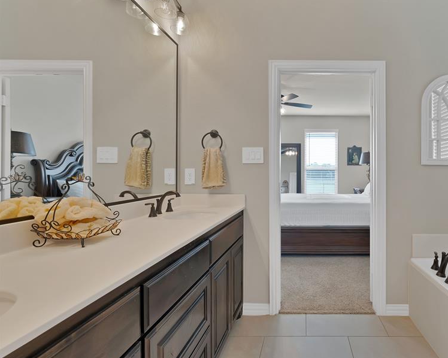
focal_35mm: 18
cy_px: 165
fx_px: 239
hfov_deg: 82.8
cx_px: 306
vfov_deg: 73.7
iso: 250
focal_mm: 14
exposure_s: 1/2
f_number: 9
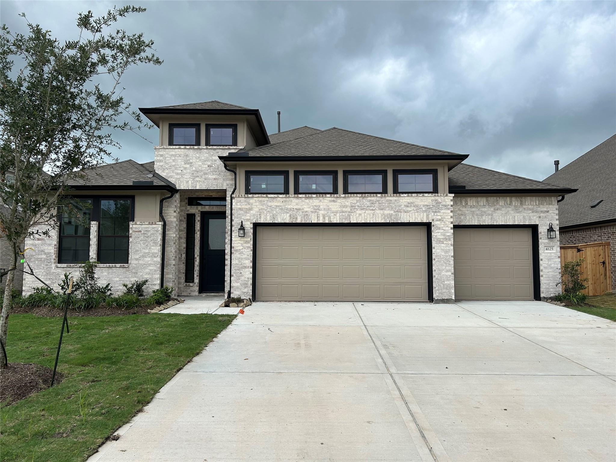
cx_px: 308
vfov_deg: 53.1
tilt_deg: +4.6
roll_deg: -0.2
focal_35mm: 26
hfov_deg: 67.3
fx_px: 463
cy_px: 231
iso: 50
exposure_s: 1/1645
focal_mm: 5.7
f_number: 1.5
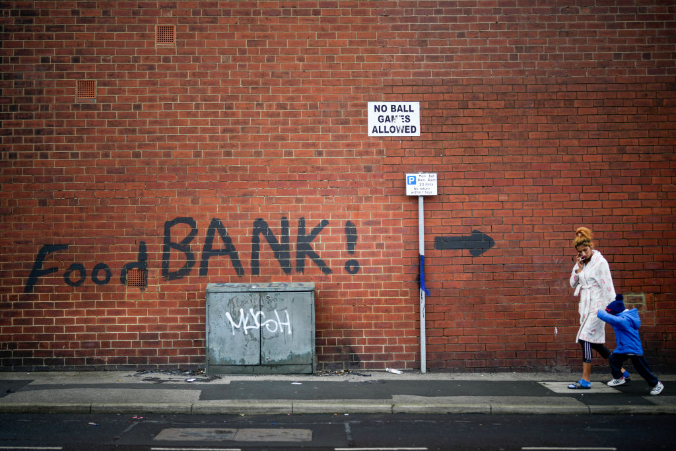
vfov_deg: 27.0
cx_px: 338
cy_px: 226
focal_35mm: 50
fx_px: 939
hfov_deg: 39.6
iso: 100
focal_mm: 50
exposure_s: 1/500
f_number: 1.2
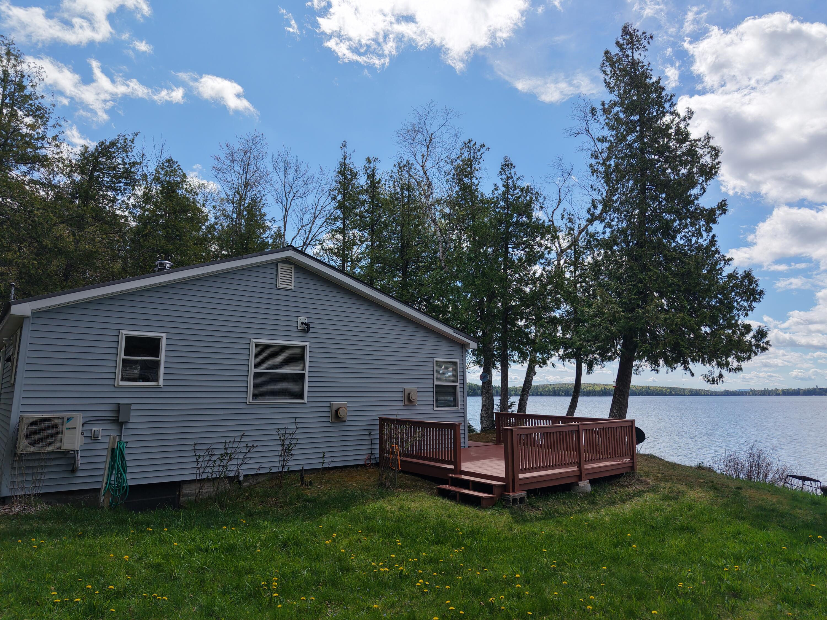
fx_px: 573
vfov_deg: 56.8
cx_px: 414
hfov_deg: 71.6
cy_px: 310
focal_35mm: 24
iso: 390
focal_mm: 8.67
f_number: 1.8
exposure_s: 1/8000
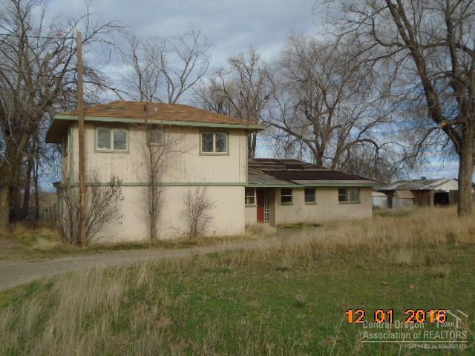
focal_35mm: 36
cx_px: 238
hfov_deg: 51.4
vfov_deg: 39.7
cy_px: 178
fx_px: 494
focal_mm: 6.4
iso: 100
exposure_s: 1/1000
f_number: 3.8
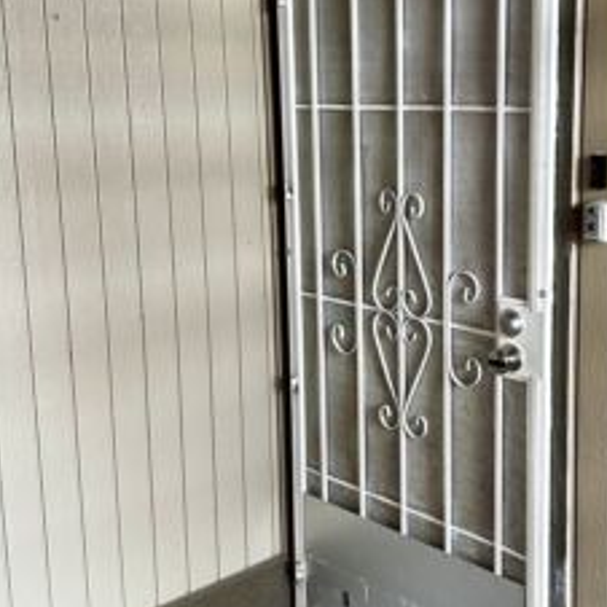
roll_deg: +0.1
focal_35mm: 50
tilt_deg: -10.1
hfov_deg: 33.4
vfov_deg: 34.0
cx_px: 446
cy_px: 273
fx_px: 992
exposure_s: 1/87
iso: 250
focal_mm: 6.86
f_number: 1.78
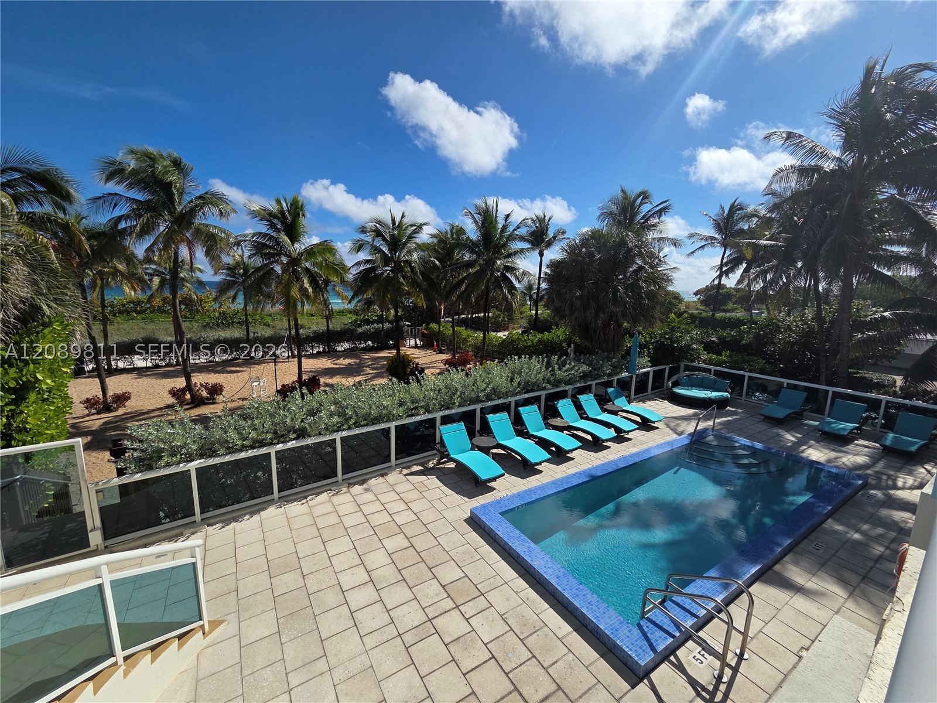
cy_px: 352
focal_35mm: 13
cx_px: 468
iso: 50
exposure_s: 1/4021
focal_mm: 2.2
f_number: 2.2
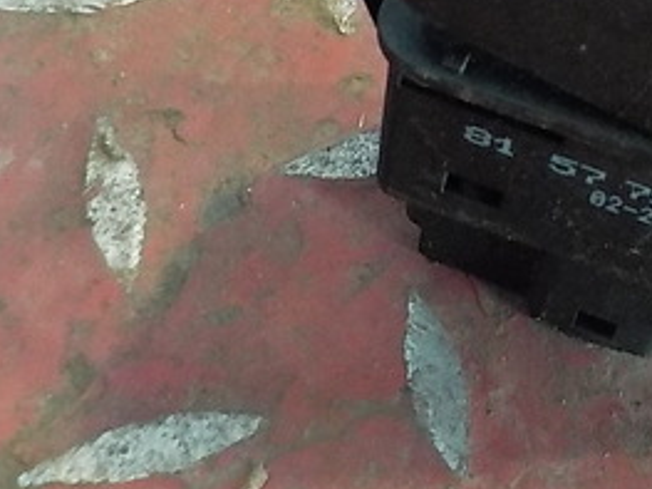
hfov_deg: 24.6
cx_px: 746
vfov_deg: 19.8
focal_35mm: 73
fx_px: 1374
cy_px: 62
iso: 800
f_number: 3.3
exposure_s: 1/50
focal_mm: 4.1
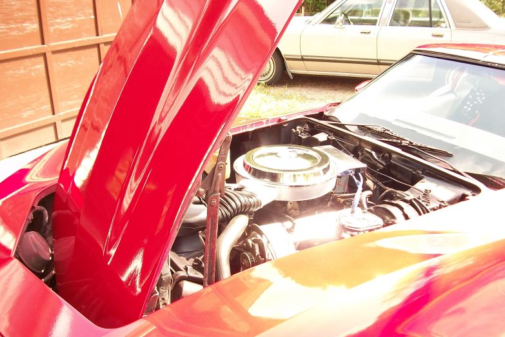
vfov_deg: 38.8
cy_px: 189
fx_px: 477
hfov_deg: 55.8
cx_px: 253
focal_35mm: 34
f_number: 2.9
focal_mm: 5.7
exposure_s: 1/125
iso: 80
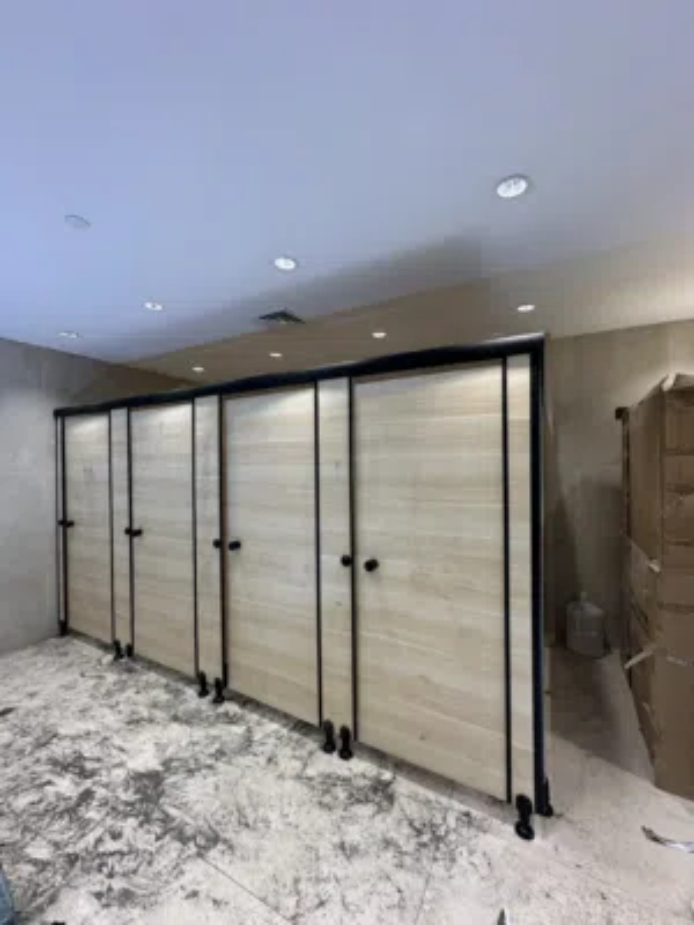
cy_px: 462
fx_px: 374
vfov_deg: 102.1
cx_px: 347
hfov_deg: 85.7
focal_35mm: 14
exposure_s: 1/120
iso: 160
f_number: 2.2
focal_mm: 2.22
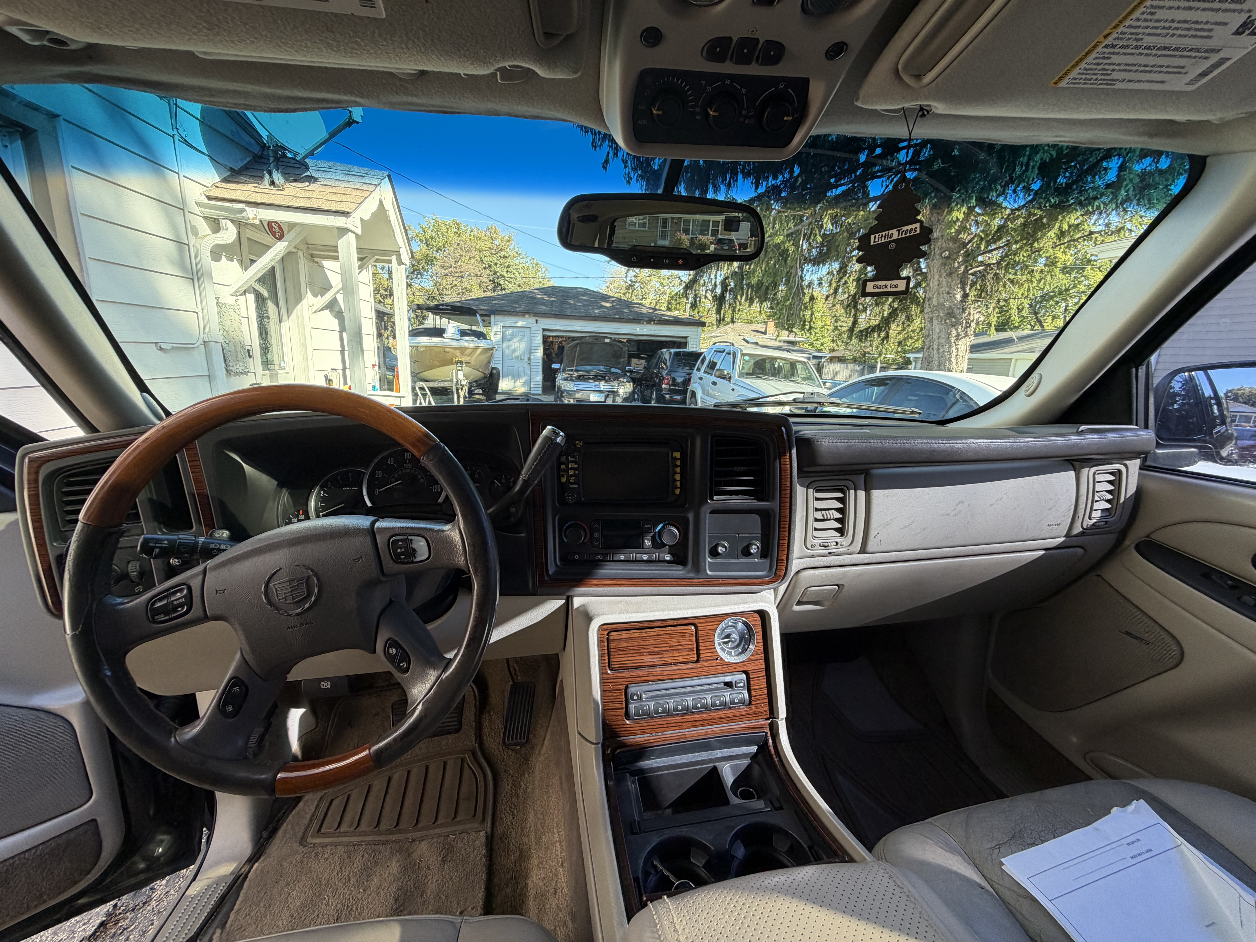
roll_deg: -1.3
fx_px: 508
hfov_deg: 102.1
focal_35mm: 14
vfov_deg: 85.7
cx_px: 628
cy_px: 471
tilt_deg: -14.0
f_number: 2.2
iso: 50
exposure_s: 1/139
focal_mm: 2.22
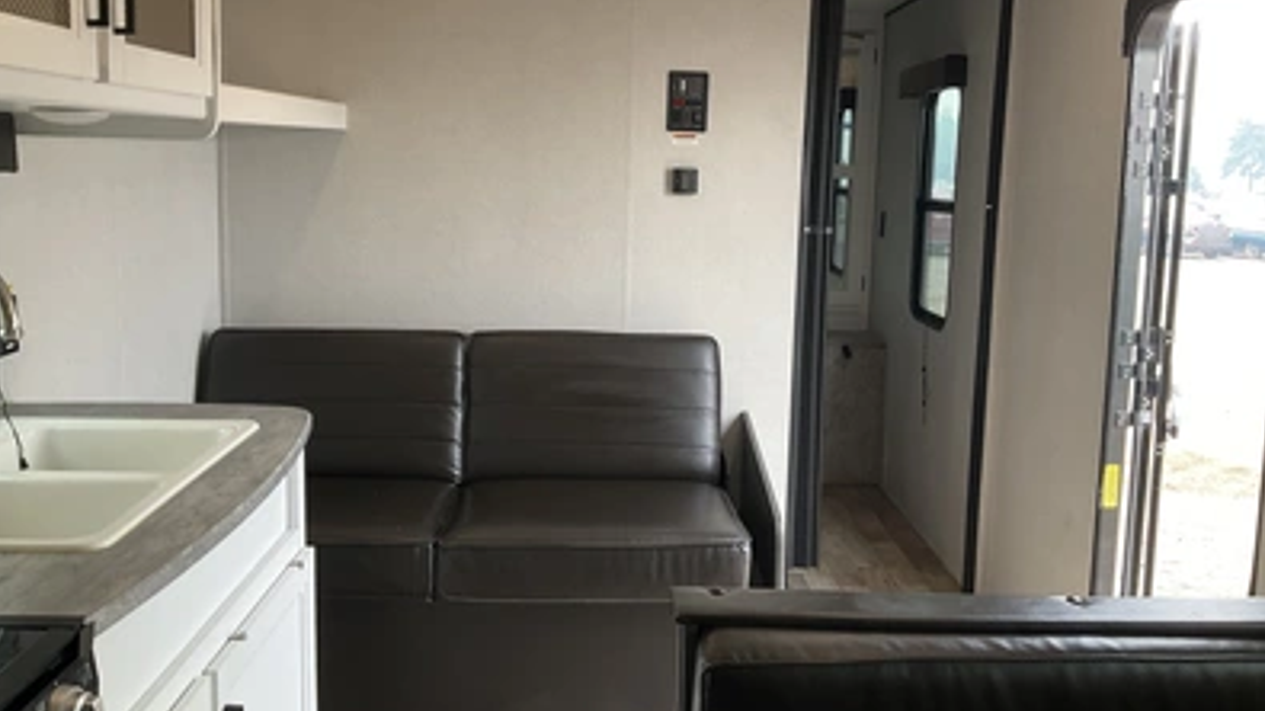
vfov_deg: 36.5
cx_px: 628
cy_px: 285
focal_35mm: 32
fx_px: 1073
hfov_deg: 61.0
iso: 50
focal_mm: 3
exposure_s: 1/122
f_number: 1.8
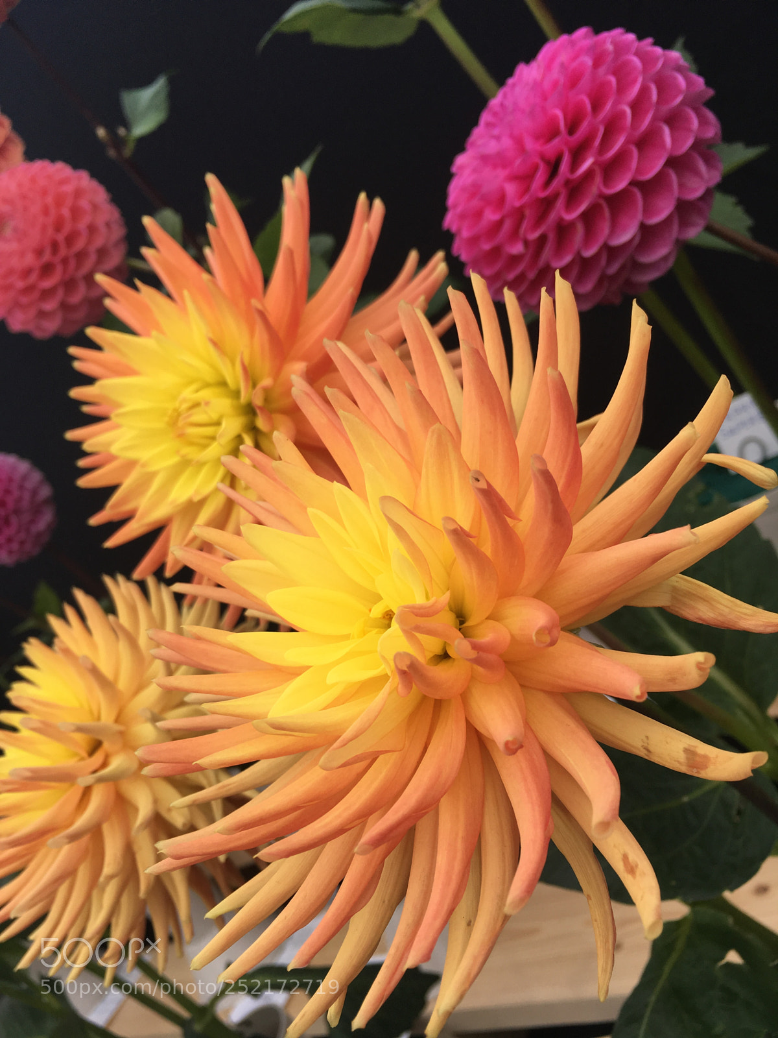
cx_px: 389
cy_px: 519
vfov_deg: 61.7
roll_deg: +40.9
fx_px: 869
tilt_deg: -13.1
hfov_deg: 48.2
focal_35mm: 29
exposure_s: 1/320
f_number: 2.2
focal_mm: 4.15
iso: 25
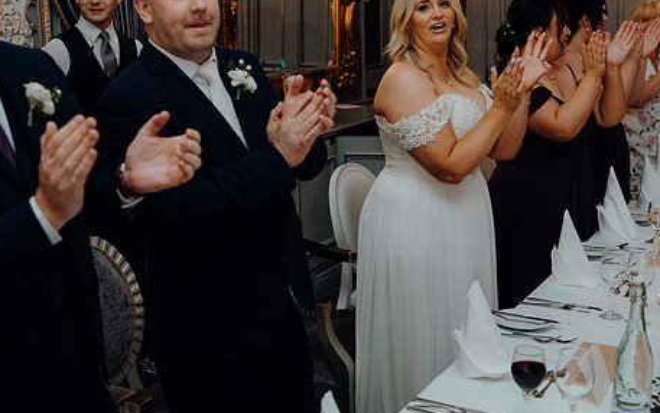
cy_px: 148
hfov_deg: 38.1
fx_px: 954
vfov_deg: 24.4
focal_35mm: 53
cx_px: 365
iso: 2500
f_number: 3.5
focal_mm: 41
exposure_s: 1/160
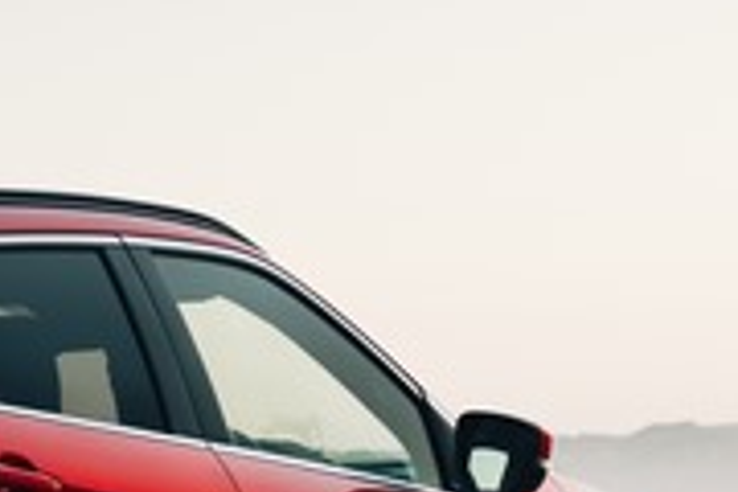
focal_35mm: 256
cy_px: 465
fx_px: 5248
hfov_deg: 7.9
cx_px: -406
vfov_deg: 5.4
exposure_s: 1/3
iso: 100
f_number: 6.3
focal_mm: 66
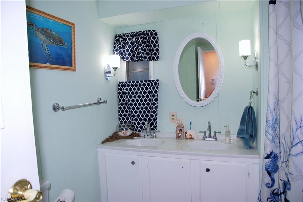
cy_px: 101
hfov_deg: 73.7
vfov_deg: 53.2
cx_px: 152
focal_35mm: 24
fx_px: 202
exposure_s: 1/60
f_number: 4
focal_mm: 16
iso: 200
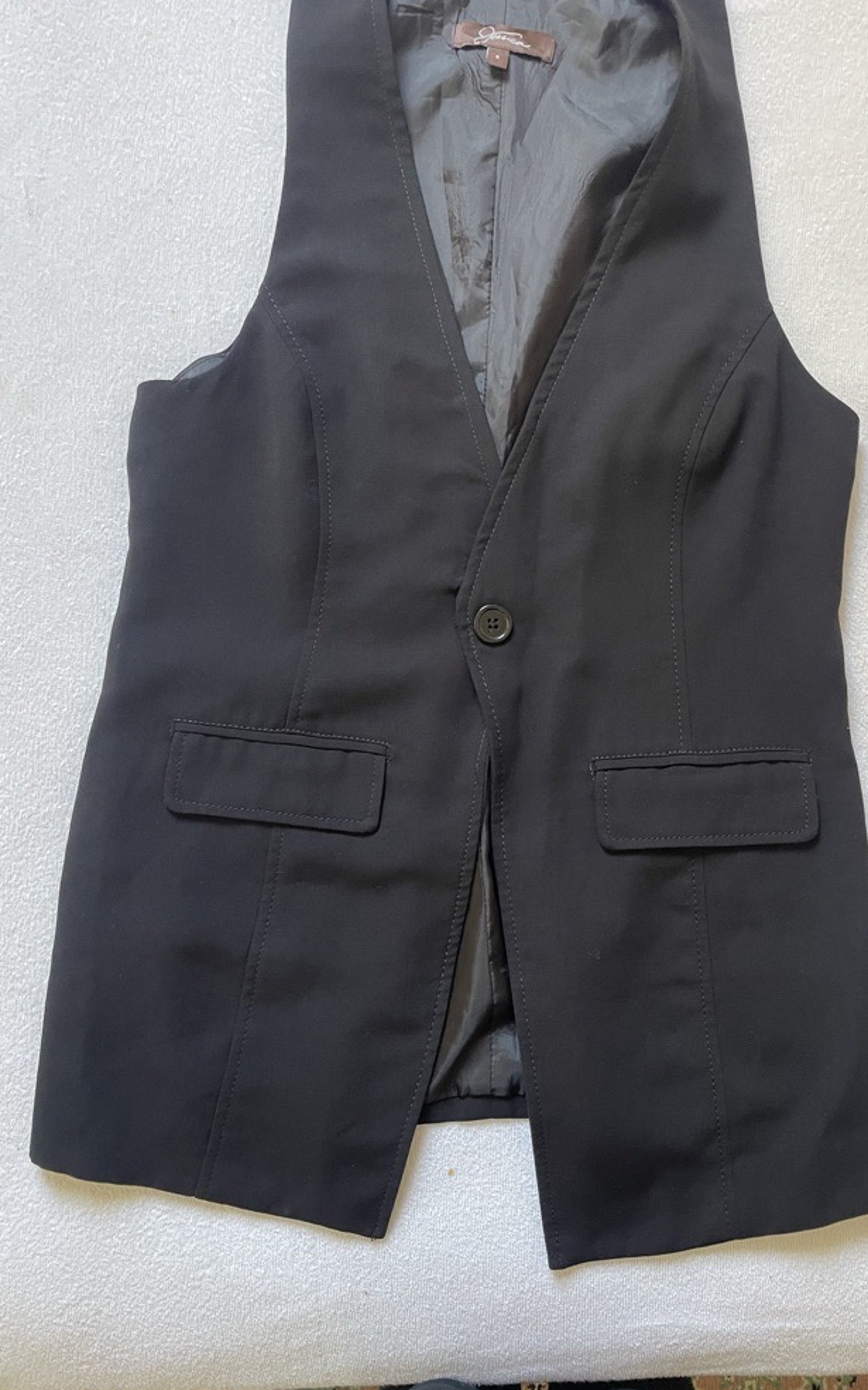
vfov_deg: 66.5
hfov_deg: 44.4
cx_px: 502
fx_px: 1060
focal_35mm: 28
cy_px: 692
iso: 125
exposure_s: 1/76
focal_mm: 4.2
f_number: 1.6
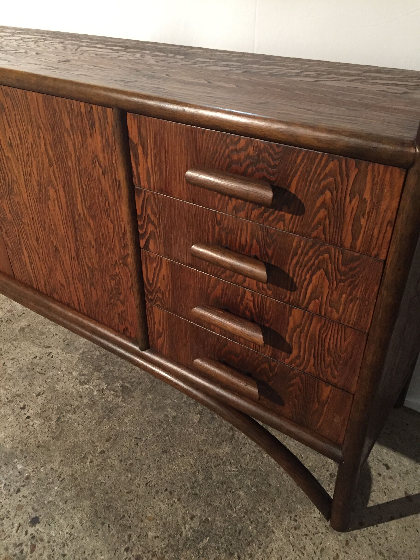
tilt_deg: -34.2
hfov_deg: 48.2
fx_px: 469
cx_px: 210
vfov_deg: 61.7
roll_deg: +0.4
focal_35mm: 29
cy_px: 280
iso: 320
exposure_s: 1/33
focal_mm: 4.15
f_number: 2.2
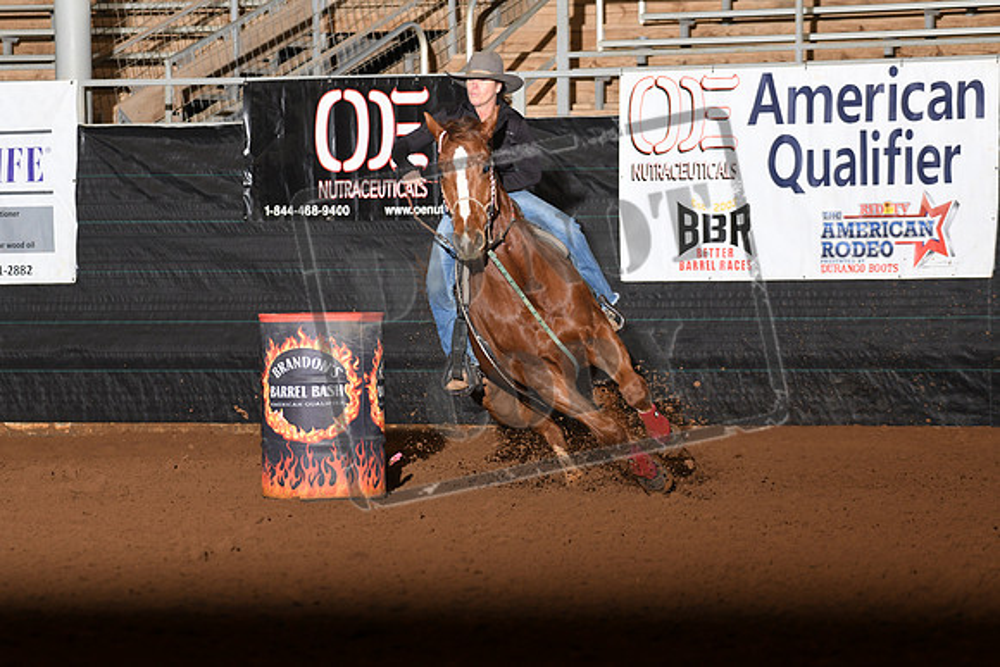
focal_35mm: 220
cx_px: 500
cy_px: 334
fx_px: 6112
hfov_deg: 9.4
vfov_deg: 6.2
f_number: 5.6
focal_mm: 220
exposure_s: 1/250
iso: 1000
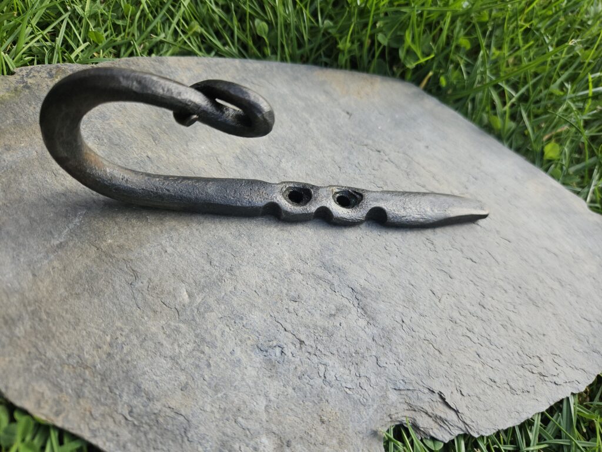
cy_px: 226
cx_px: 301
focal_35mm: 23
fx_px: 400
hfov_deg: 73.9
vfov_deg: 58.9
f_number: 1.8
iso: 25
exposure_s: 1/480
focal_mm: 5.4
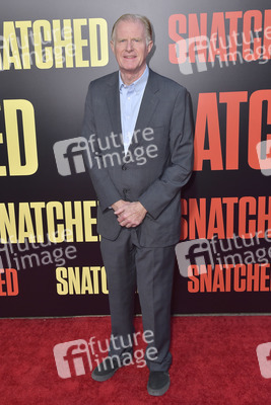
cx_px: 136
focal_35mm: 38
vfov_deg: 50.7
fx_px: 429
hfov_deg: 35.1
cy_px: 202
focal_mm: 38
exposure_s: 1/320
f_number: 6.3
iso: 500
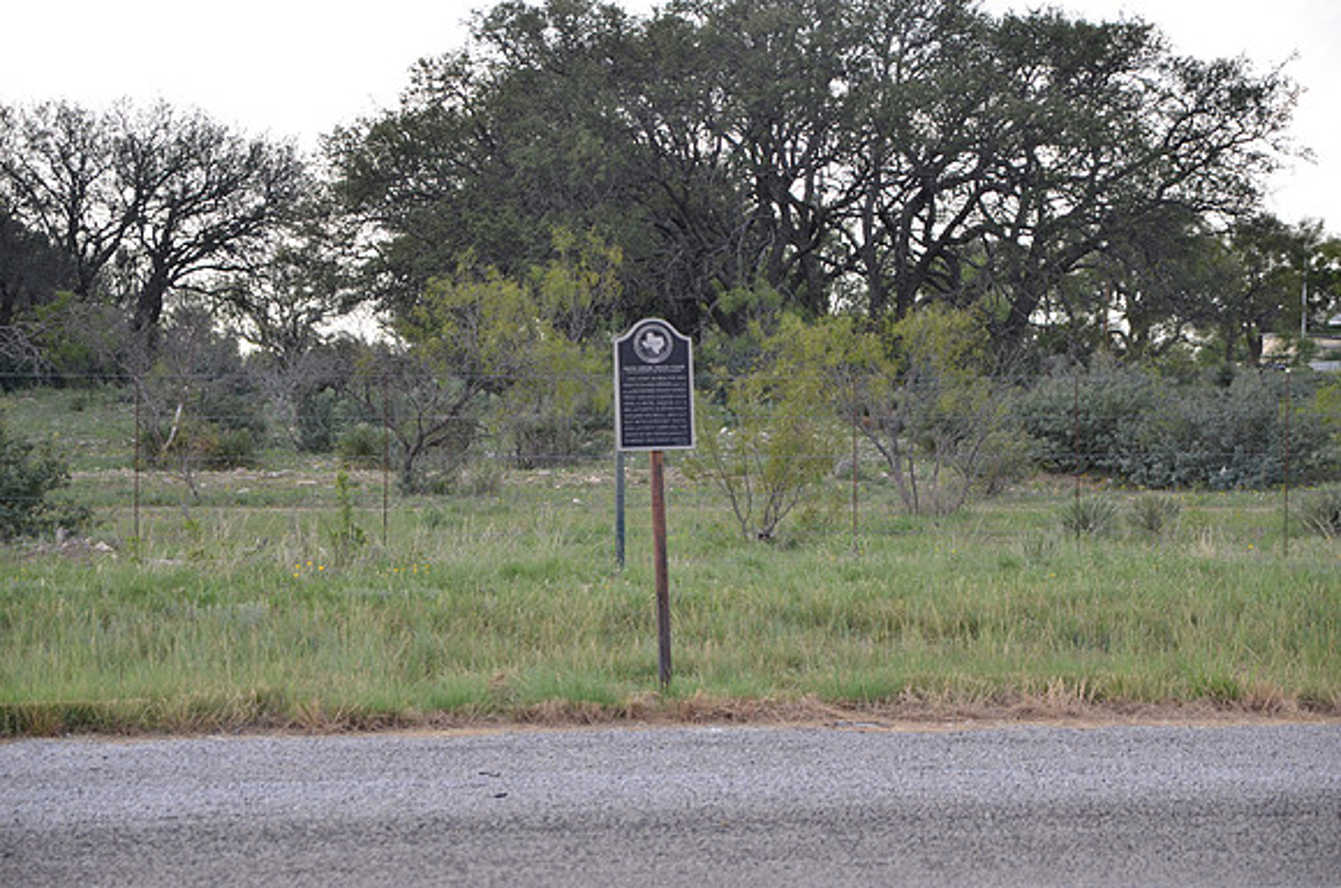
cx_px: 670
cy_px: 444
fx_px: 3903
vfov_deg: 13.0
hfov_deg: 19.5
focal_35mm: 105
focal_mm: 70
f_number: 4.5
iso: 100
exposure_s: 1/250
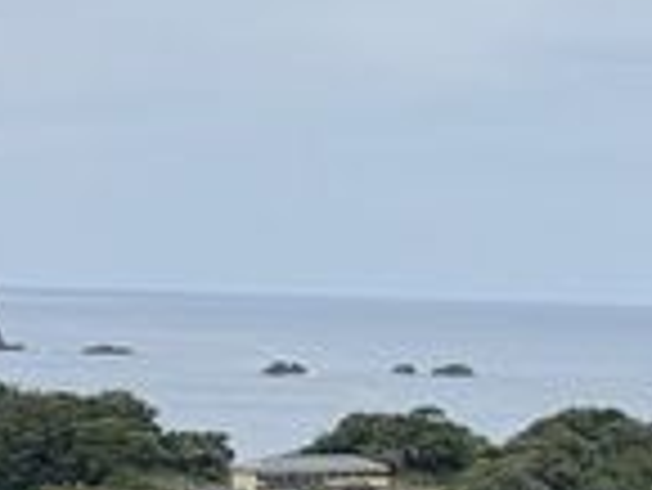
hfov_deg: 14.4
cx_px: 650
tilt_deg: -6.5
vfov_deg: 10.8
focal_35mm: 135
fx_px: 2545
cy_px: 564
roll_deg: -1.2
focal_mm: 6.76
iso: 80
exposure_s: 1/3759
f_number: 1.78
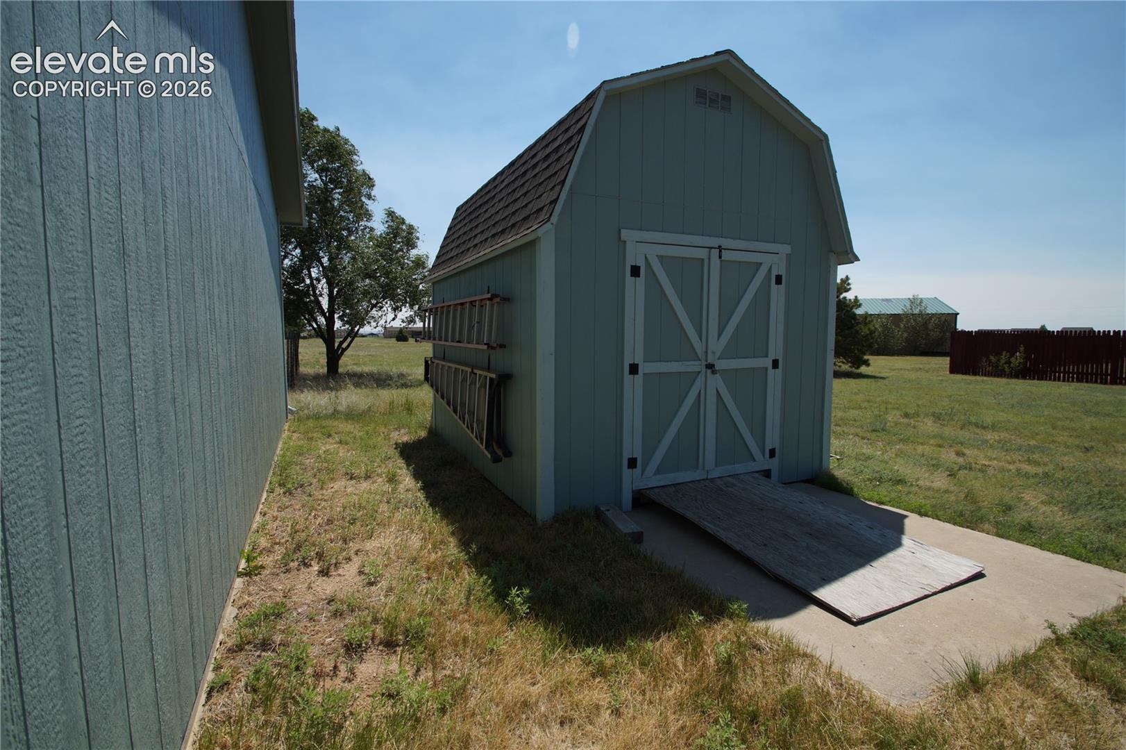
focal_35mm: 15
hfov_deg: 100.4
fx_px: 469
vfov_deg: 77.3
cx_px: 563
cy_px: 375
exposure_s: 1/250
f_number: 8
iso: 100
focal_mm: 10
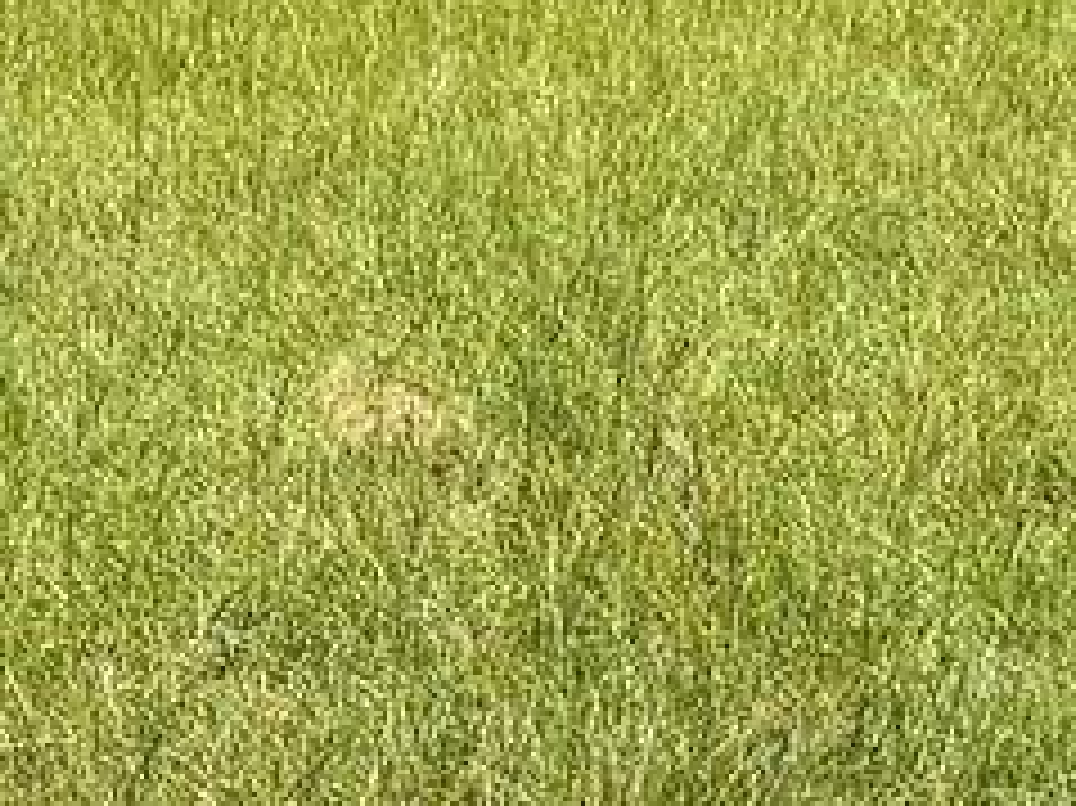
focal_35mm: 161
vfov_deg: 9.2
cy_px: 446
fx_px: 5002
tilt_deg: -10.9
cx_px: 356
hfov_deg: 12.3
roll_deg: +0.7
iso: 80
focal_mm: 6.76
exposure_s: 1/3759
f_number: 1.78
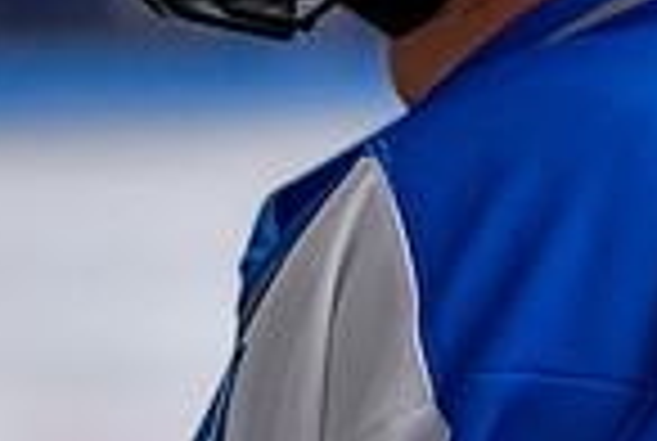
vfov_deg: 3.0
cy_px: -267
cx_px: 429
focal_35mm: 460
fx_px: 8412
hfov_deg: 4.5
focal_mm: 75
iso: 2000
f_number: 3.2
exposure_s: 1/800
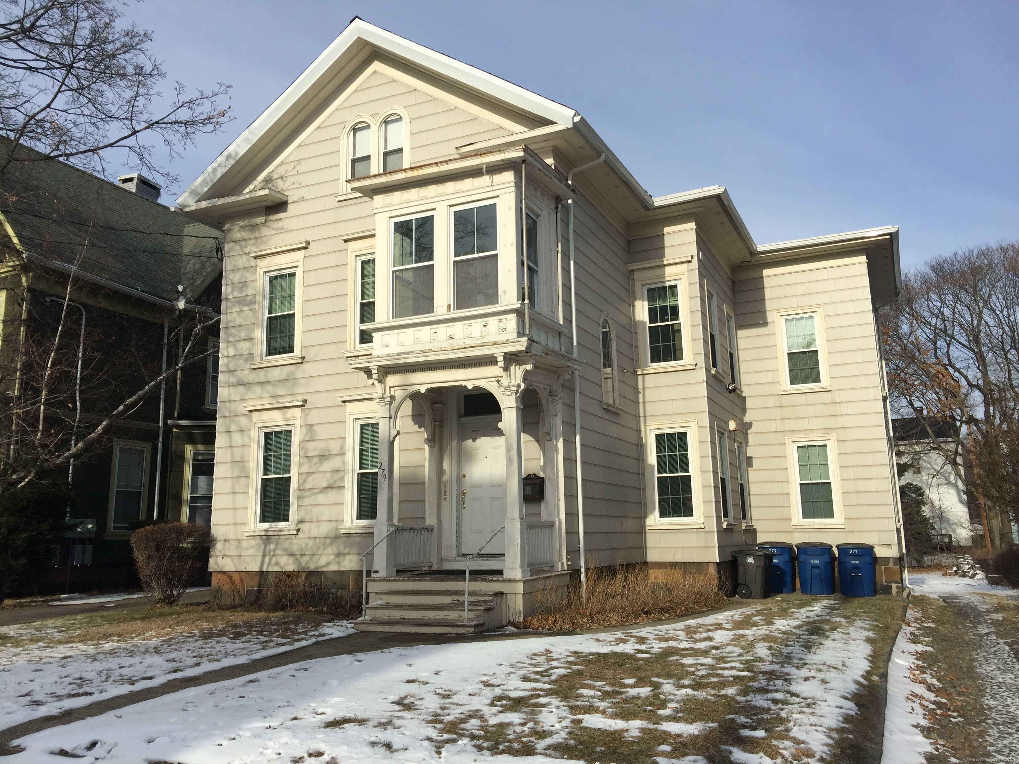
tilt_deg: +11.5
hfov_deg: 61.7
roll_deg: +0.4
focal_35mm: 29
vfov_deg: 48.2
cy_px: 382
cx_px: 510
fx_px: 854
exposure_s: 1/2326
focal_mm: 4.15
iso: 32
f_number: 2.2
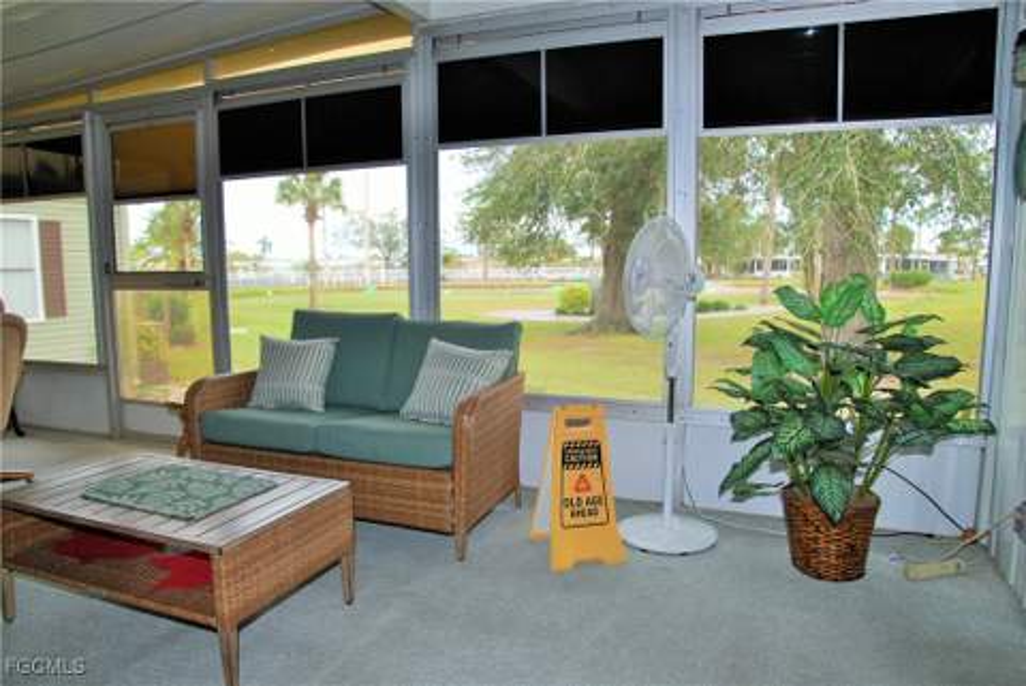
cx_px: 513
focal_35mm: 24
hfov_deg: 73.7
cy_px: 343
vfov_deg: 53.2
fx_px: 685
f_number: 5
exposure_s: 1/100
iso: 200
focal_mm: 16
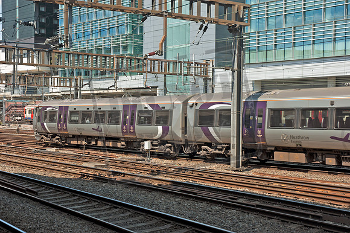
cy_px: 116
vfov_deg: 23.8
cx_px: 175
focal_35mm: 57
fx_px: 554
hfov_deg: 35.1
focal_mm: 38
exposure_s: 1/200
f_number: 7.1
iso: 200
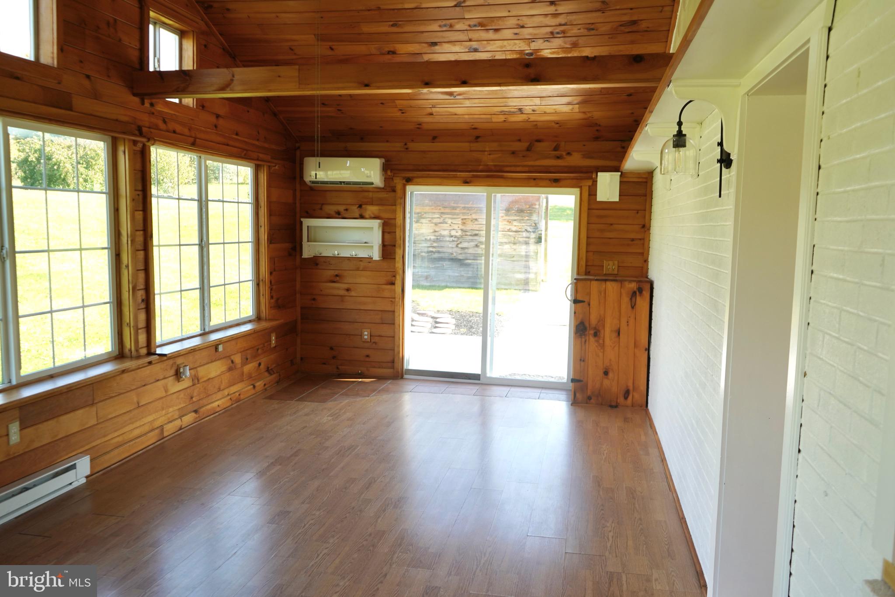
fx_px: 696
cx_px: 448
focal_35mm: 28
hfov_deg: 65.5
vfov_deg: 46.4
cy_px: 298
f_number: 4
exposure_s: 1/160
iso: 250
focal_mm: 28
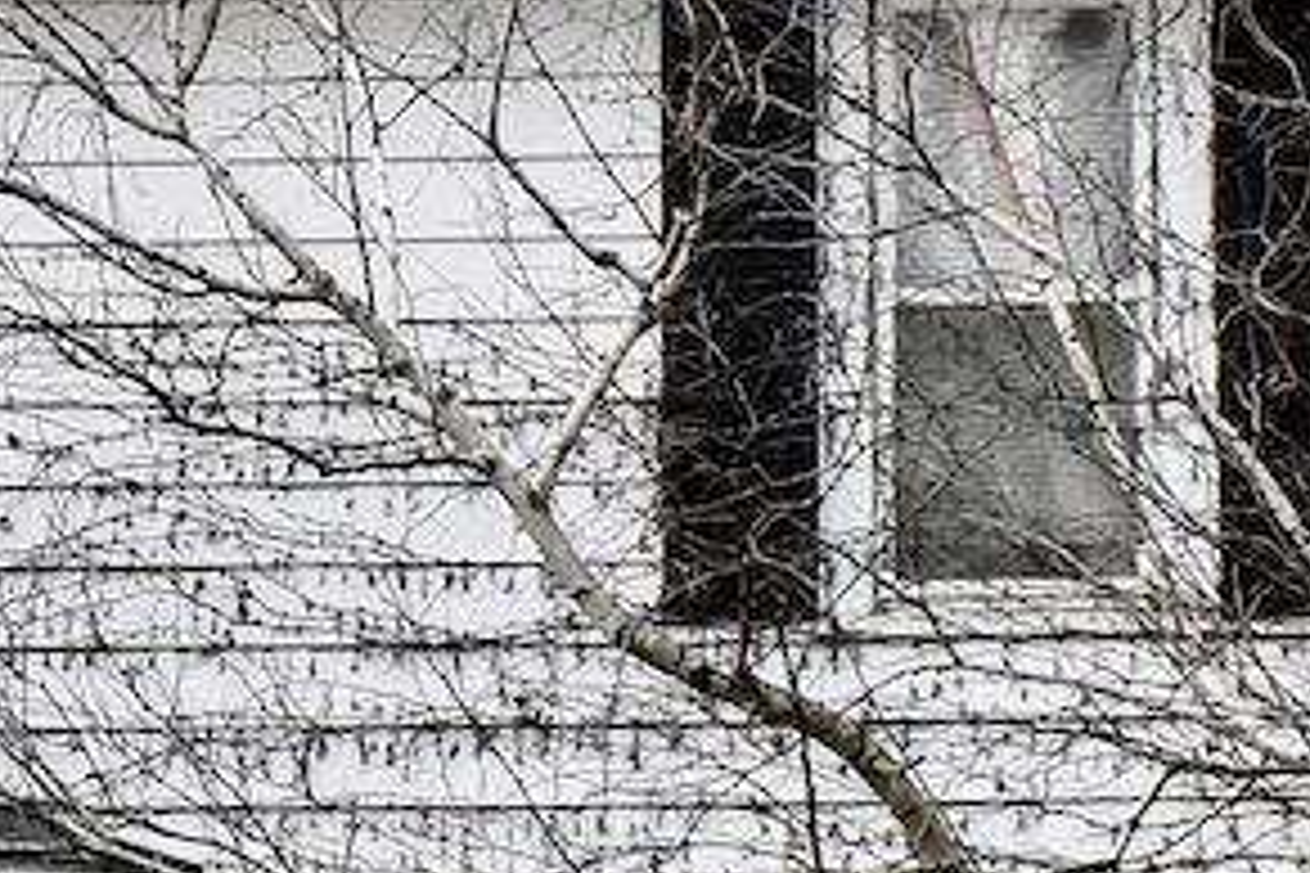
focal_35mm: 182
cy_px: 828
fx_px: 6618
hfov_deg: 11.0
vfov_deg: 7.5
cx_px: -482
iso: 400
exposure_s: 1/160
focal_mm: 21
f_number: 10
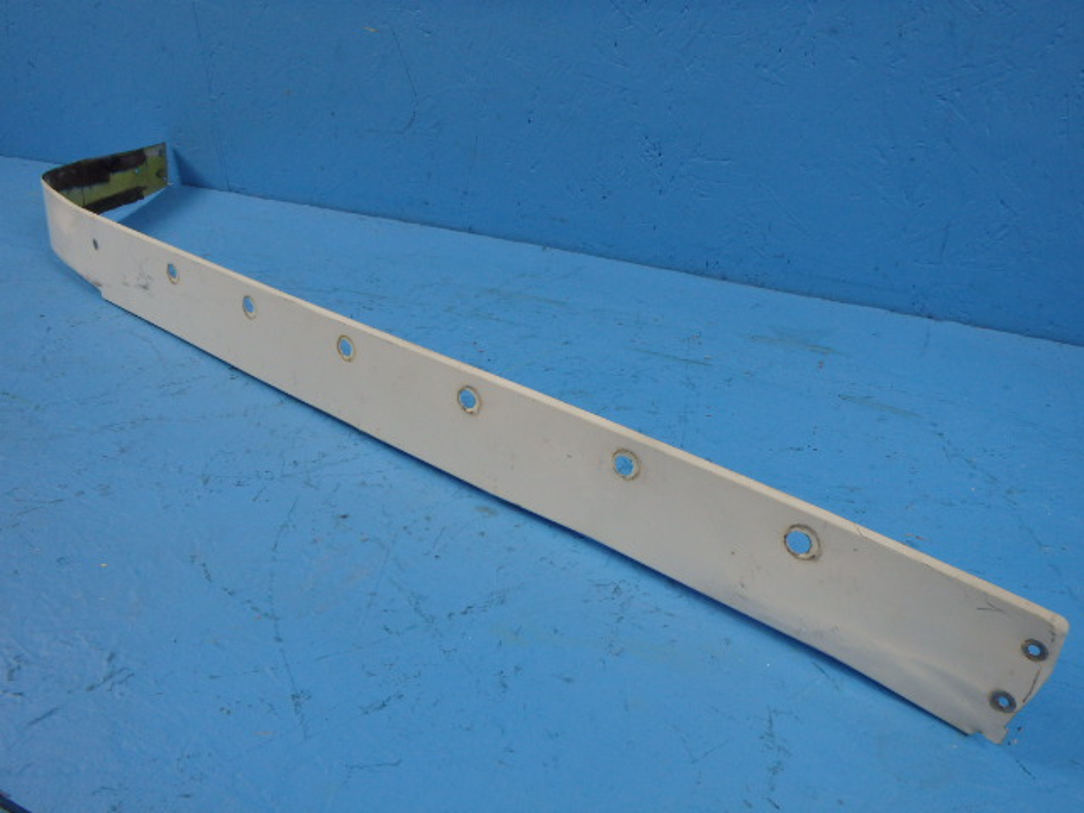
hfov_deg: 63.4
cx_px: 542
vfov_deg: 49.7
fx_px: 877
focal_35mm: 28
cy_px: 406
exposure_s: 1/50
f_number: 3.9
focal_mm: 5
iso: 200
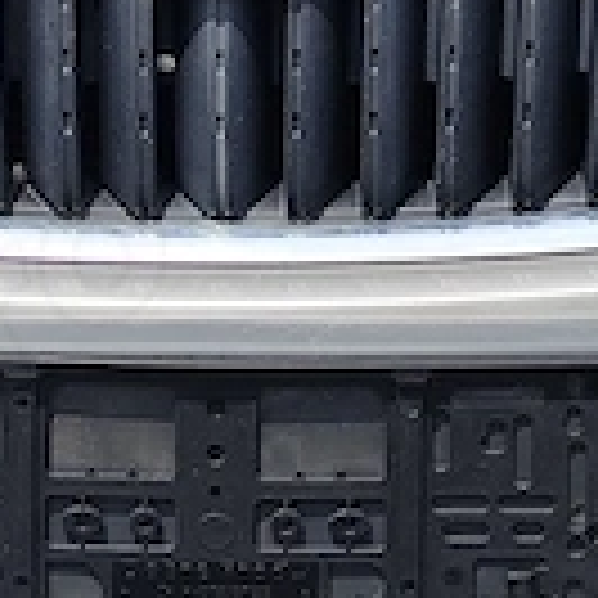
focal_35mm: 305
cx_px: 207
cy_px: -522
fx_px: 5961
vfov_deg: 5.6
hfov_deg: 5.7
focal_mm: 6.19
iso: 50
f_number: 1.65
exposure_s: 1/1122
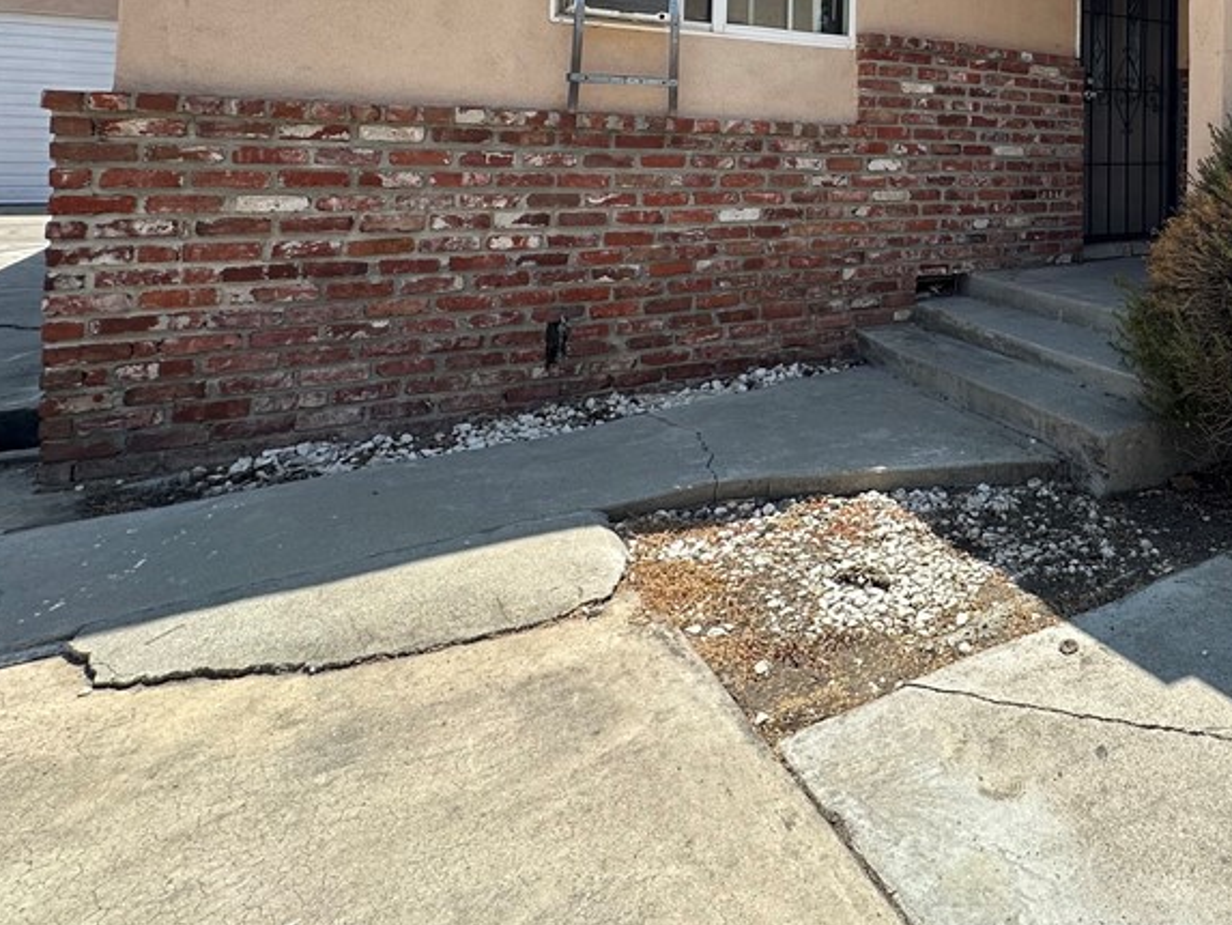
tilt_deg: +2.5
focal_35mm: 25
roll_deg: -1.8
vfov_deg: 49.7
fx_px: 890
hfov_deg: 63.4
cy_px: 118
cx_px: 987
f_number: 2.2
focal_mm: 2.22
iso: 50
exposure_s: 1/744
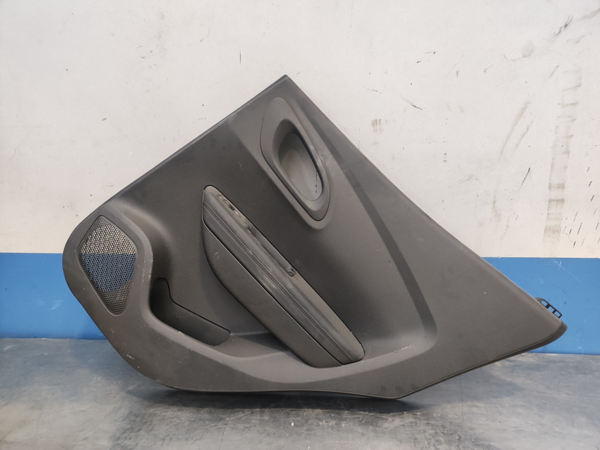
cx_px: 300
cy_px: 225
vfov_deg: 54.9
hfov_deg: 69.4
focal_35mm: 25
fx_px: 433
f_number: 1.79
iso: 1115
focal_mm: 4.7
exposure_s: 1/33
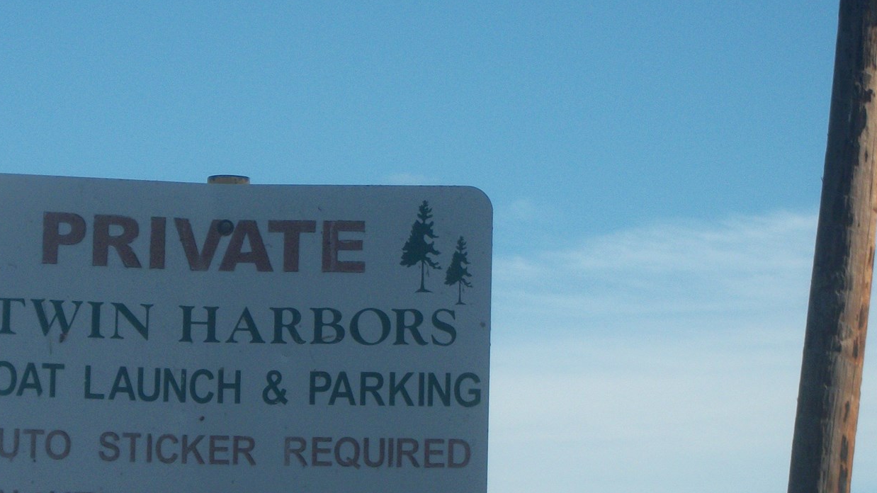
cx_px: 242
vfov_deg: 7.0
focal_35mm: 173
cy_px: 481
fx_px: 4023
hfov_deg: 12.4
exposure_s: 1/500
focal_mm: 17.1
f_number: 5.2
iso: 80
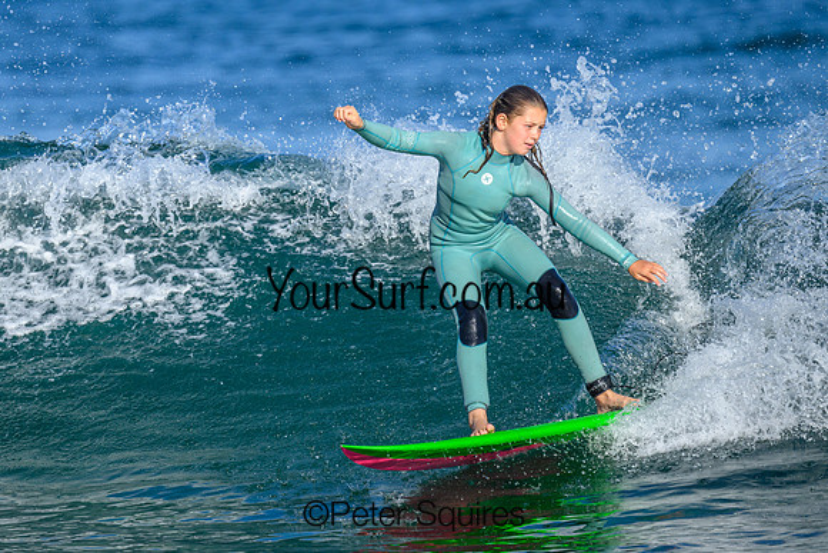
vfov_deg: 1.4
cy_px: 212
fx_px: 22679
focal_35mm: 986
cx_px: 318
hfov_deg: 2.1
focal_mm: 800
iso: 400
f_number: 6.3
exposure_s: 1/2000
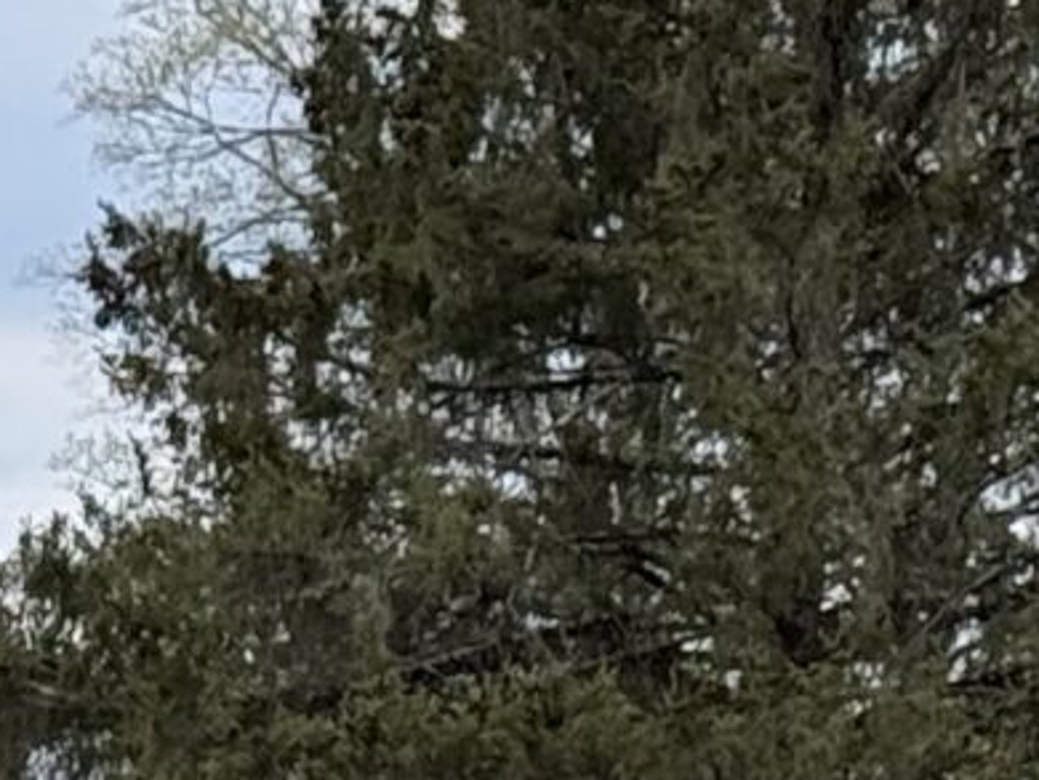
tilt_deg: -3.8
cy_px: 1781
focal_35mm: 315
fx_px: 9461
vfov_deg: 4.6
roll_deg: -0.5
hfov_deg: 6.0
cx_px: -1465
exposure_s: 1/3704
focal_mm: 6.76
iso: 80
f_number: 1.78
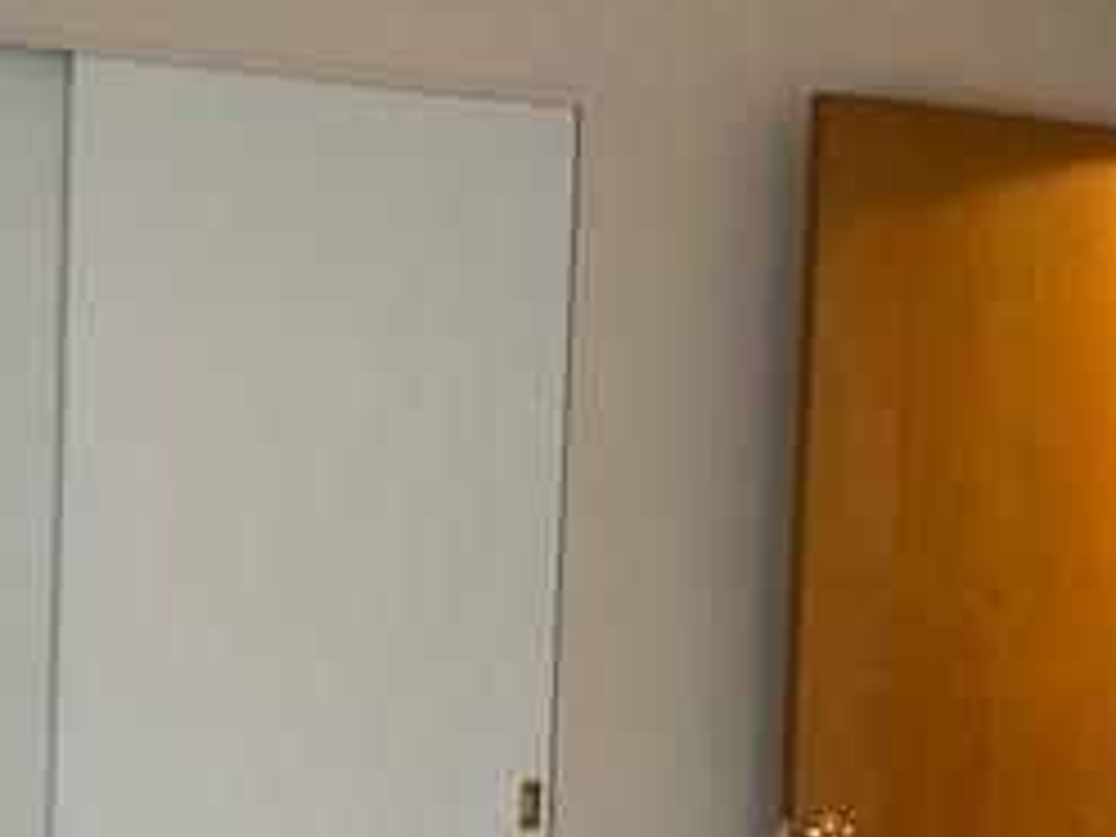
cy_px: 554
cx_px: 675
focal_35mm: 67
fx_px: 2160
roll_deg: -3.1
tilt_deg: -2.4
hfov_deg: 28.9
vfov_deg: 21.8
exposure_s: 1/30
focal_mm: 4.25
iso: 640
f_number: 1.8
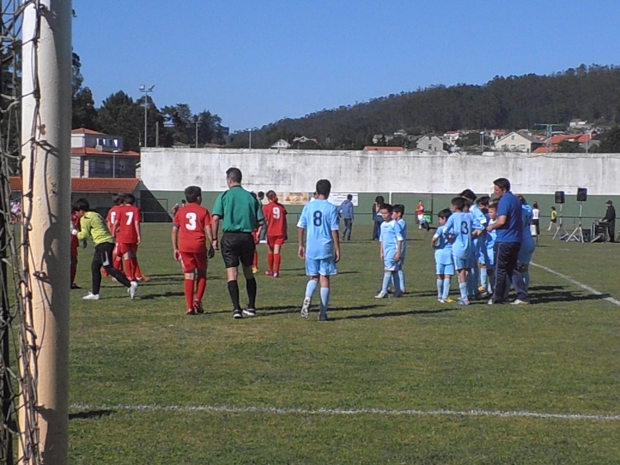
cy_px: 232
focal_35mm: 88
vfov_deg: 16.8
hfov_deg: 22.3
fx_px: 1576
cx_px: 310
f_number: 13
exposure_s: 1/640
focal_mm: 15.51
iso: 400
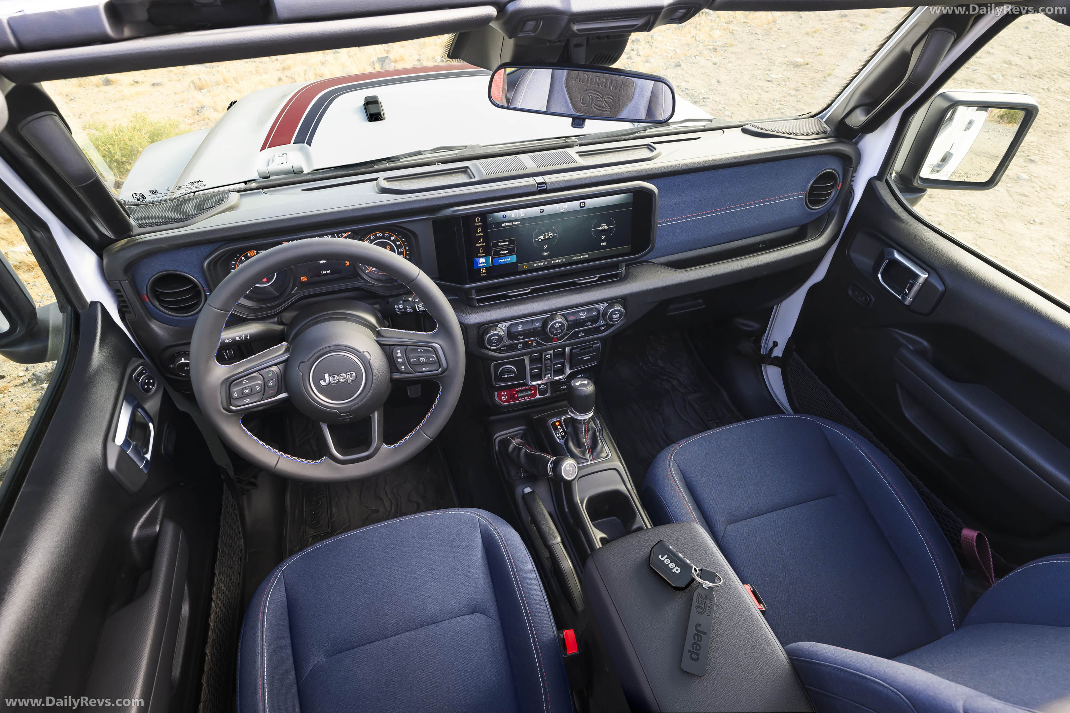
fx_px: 594
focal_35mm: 20
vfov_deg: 61.9
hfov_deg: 84.0
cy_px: 356
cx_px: 535
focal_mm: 20
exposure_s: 1/100
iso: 1000
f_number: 8
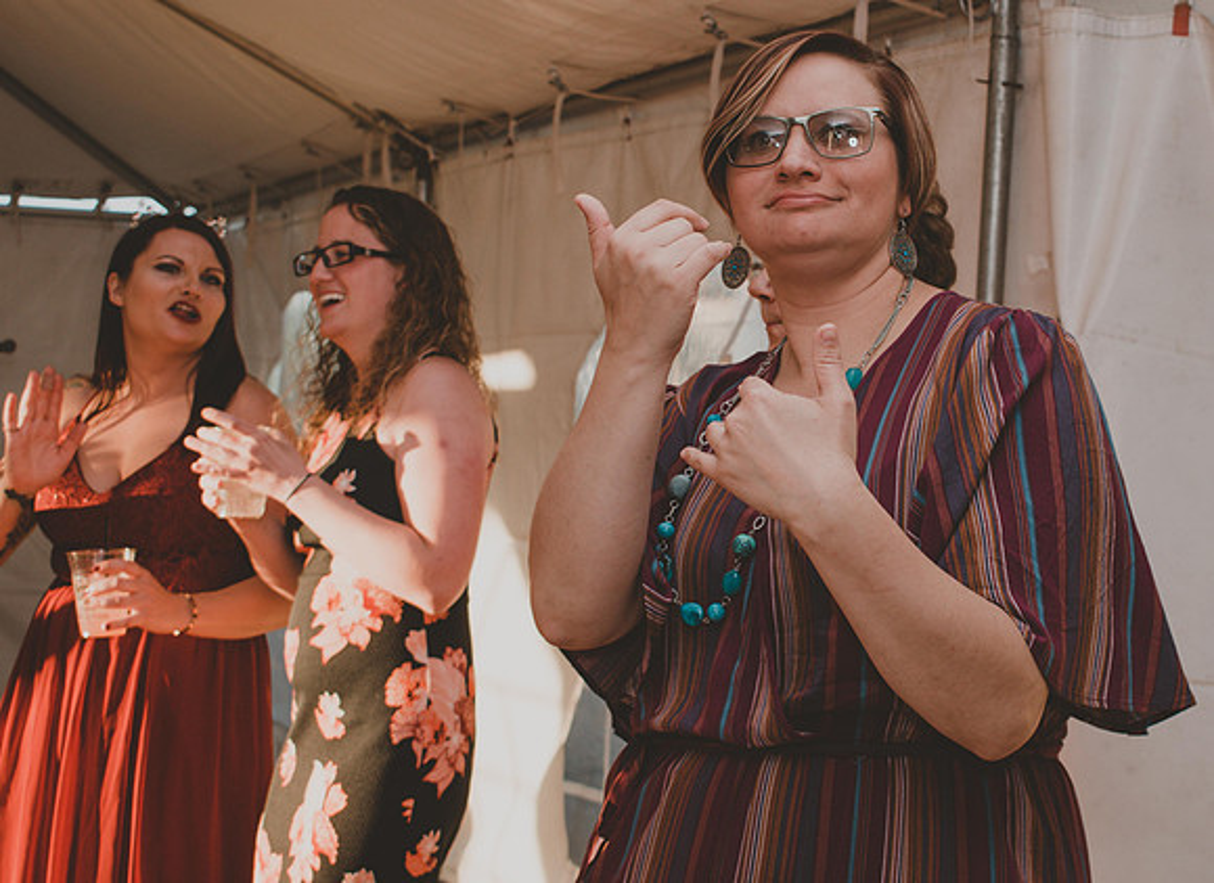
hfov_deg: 30.5
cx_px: 781
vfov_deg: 22.6
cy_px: 362
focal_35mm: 64
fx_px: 2212
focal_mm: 34
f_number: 5.6
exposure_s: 1/125
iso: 160
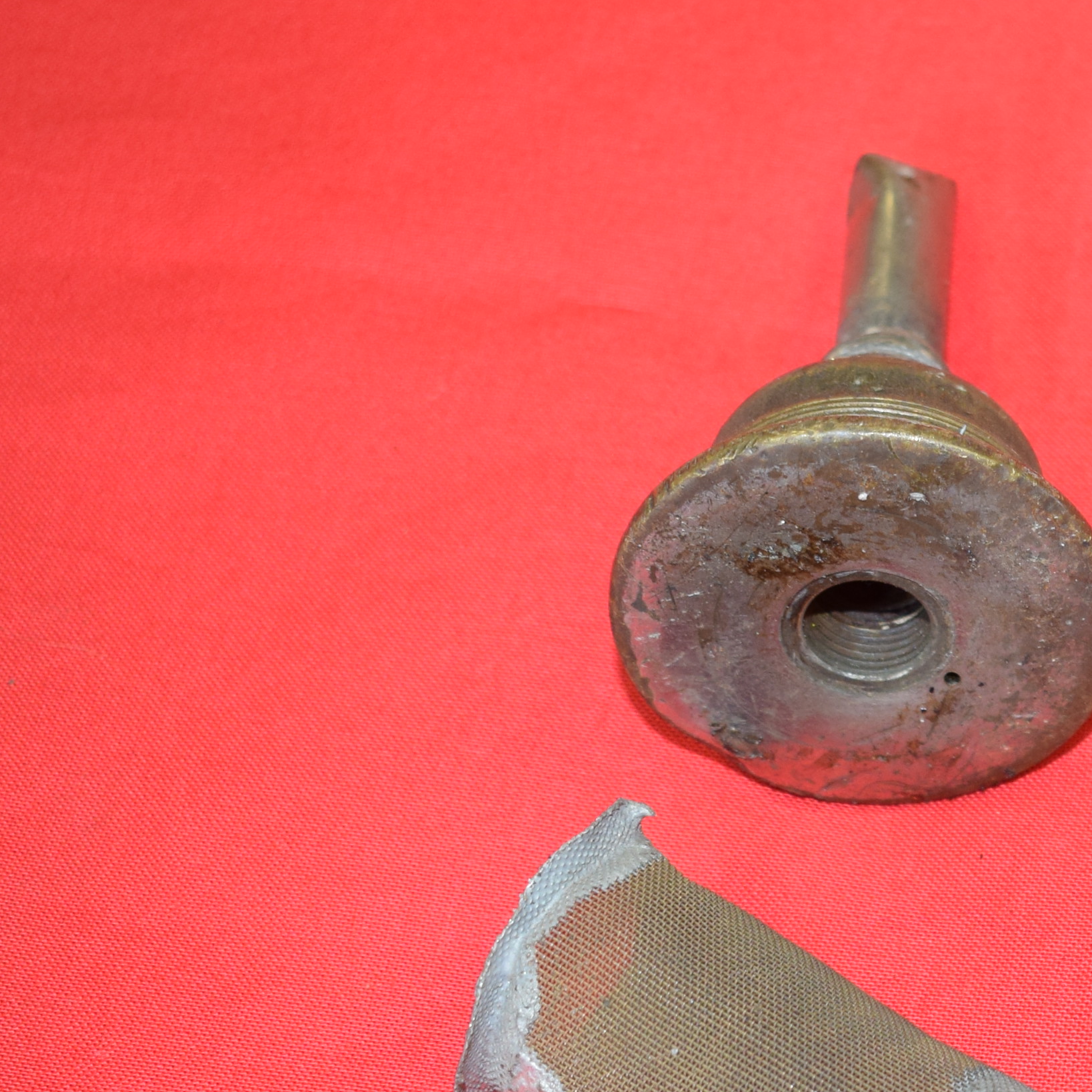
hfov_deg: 16.0
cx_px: 1302
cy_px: 911
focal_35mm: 105
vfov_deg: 16.4
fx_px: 3747
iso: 800
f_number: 5.6
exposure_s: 1/60
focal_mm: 30
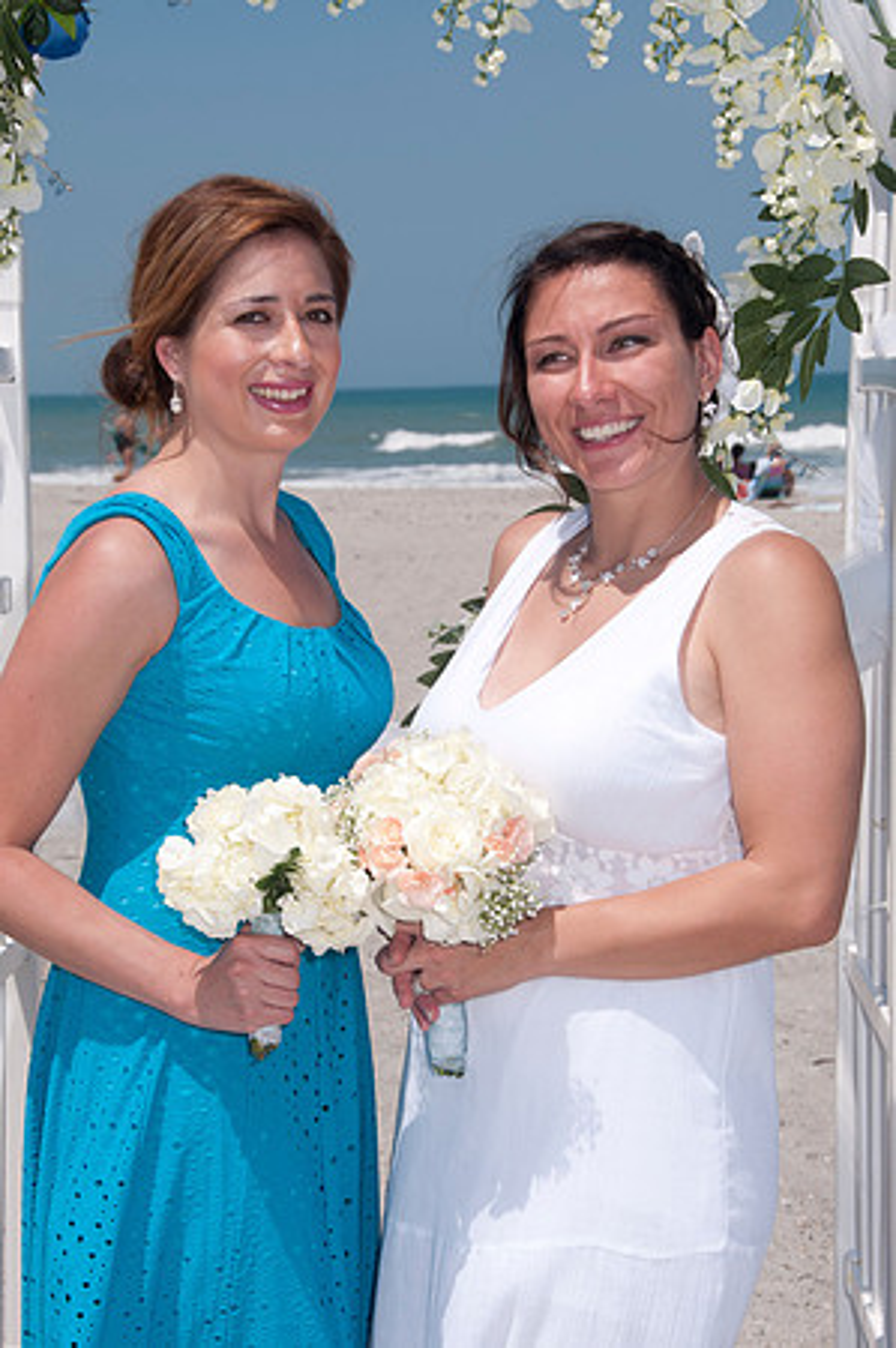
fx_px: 3368
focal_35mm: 90
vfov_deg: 22.6
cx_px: 448
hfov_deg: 15.2
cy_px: 674
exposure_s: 1/250
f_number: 13
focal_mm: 60
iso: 100
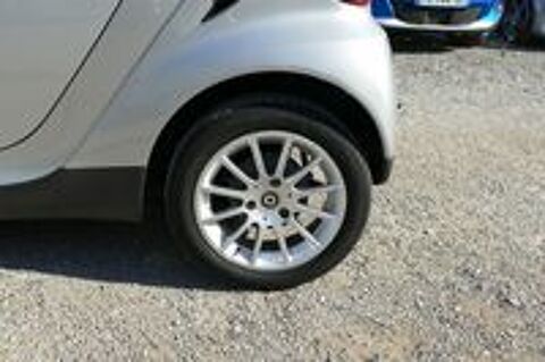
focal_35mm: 39
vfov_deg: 34.1
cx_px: 272
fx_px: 590
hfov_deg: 49.6
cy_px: 181
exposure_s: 1/1000
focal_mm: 14.24
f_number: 3.1
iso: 125
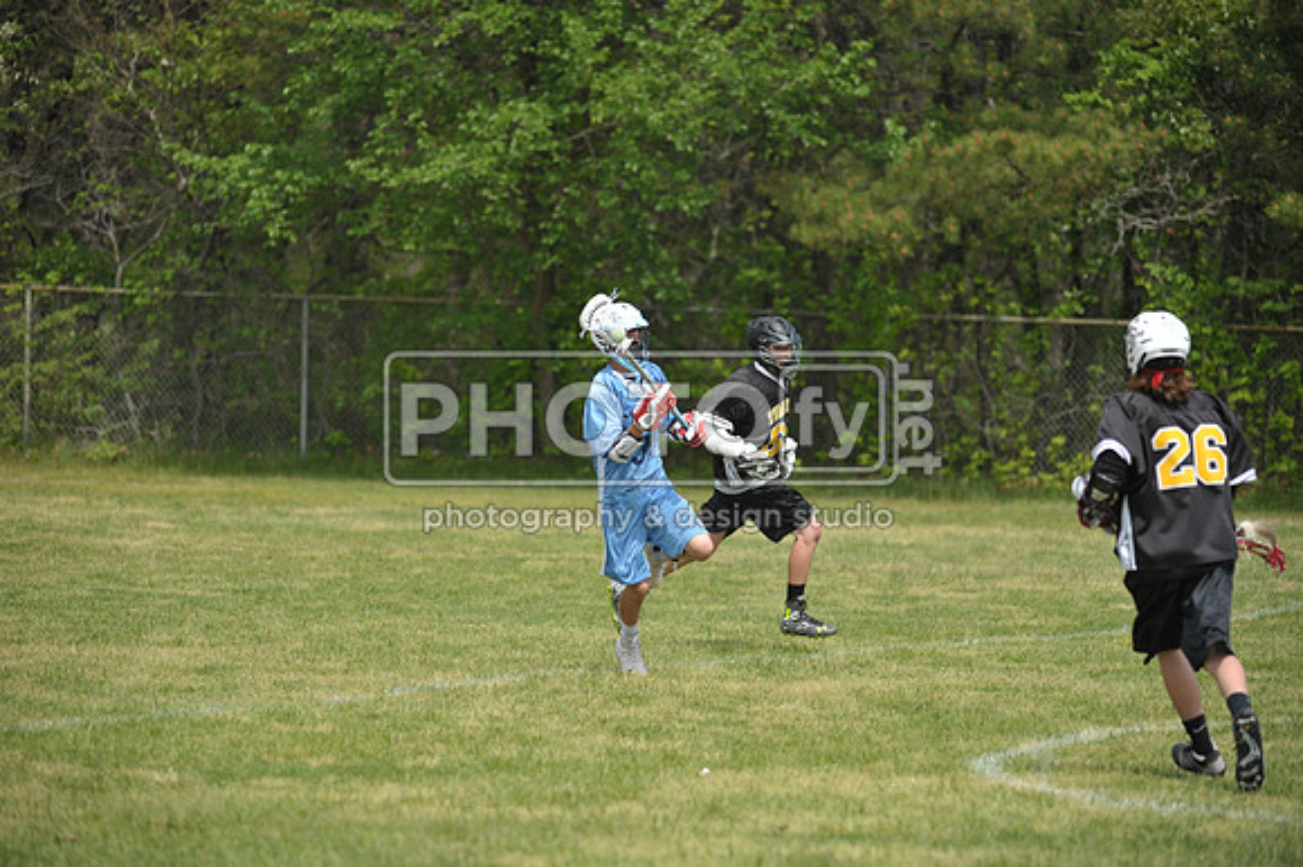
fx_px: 7234
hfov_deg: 10.3
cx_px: 652
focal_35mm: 200
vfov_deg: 6.9
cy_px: 434
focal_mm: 200
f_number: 4
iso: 640
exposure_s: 1/3200
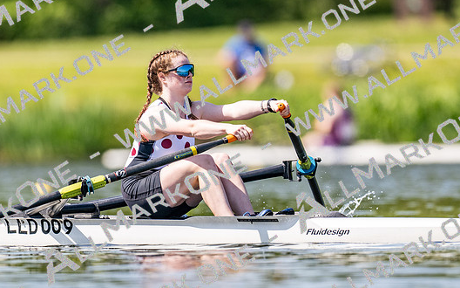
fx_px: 12624
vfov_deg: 1.3
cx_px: 221
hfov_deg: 2.1
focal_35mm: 1007
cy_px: 151
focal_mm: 600
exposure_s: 1/2500
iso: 320
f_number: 4
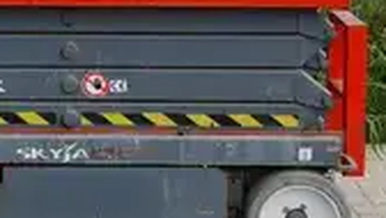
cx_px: 69
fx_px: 861
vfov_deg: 14.1
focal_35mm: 84
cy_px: -37
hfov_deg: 24.8
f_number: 4.5
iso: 100
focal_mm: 20
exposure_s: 1/640
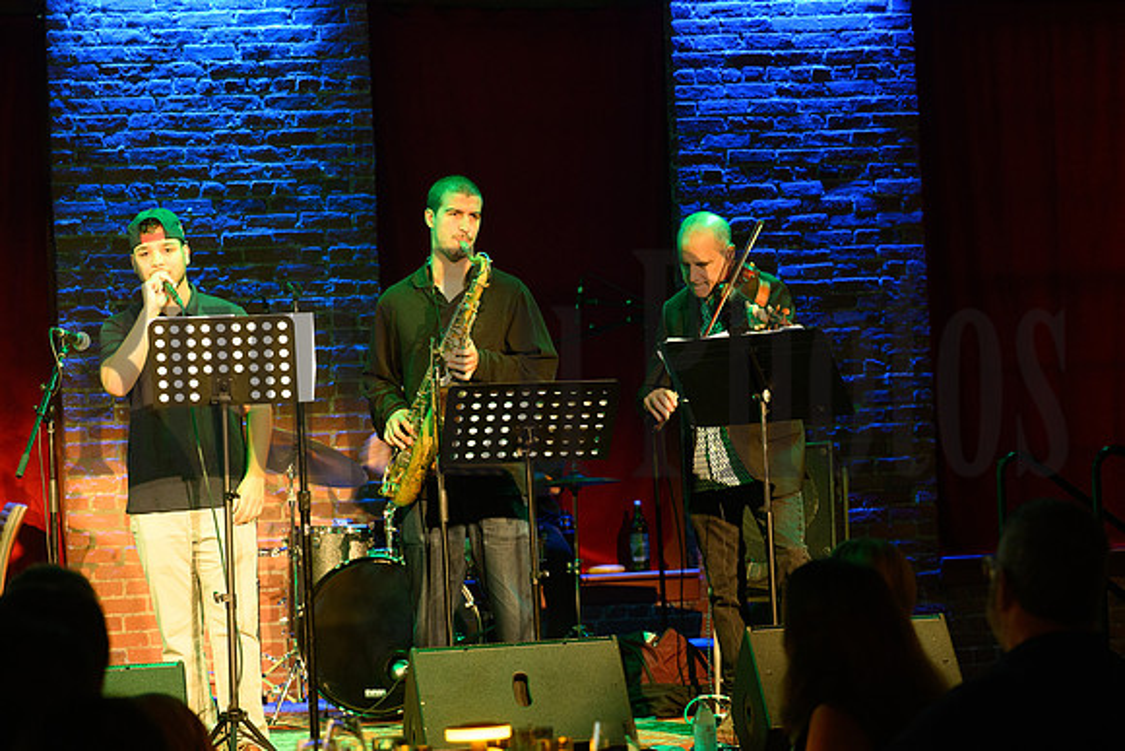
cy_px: 376
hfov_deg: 18.6
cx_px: 562
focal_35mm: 110
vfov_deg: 12.5
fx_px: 3438
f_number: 4.5
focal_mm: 110
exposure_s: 1/100
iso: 5000
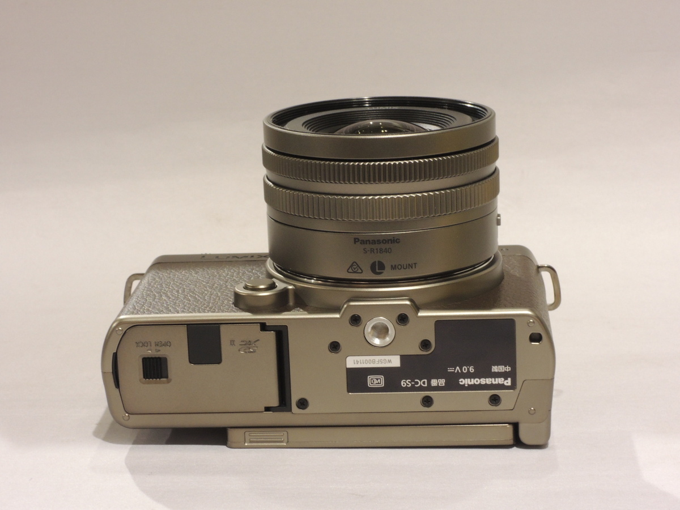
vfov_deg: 14.8
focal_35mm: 100
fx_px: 1964
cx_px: 340
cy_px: 255
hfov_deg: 19.6
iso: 400
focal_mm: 17.9
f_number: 7.8
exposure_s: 1/30
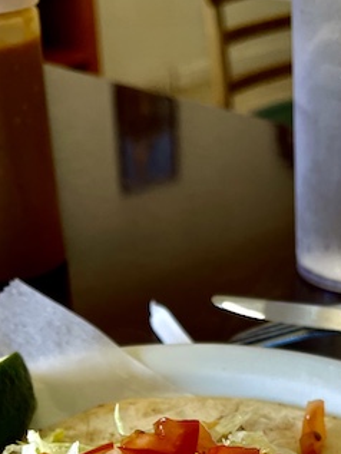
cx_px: 172
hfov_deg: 23.3
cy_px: 544
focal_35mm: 63
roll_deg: +4.0
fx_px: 827
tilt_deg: -39.9
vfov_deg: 27.1
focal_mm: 5.1
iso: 125
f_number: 1.6
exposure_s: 1/120
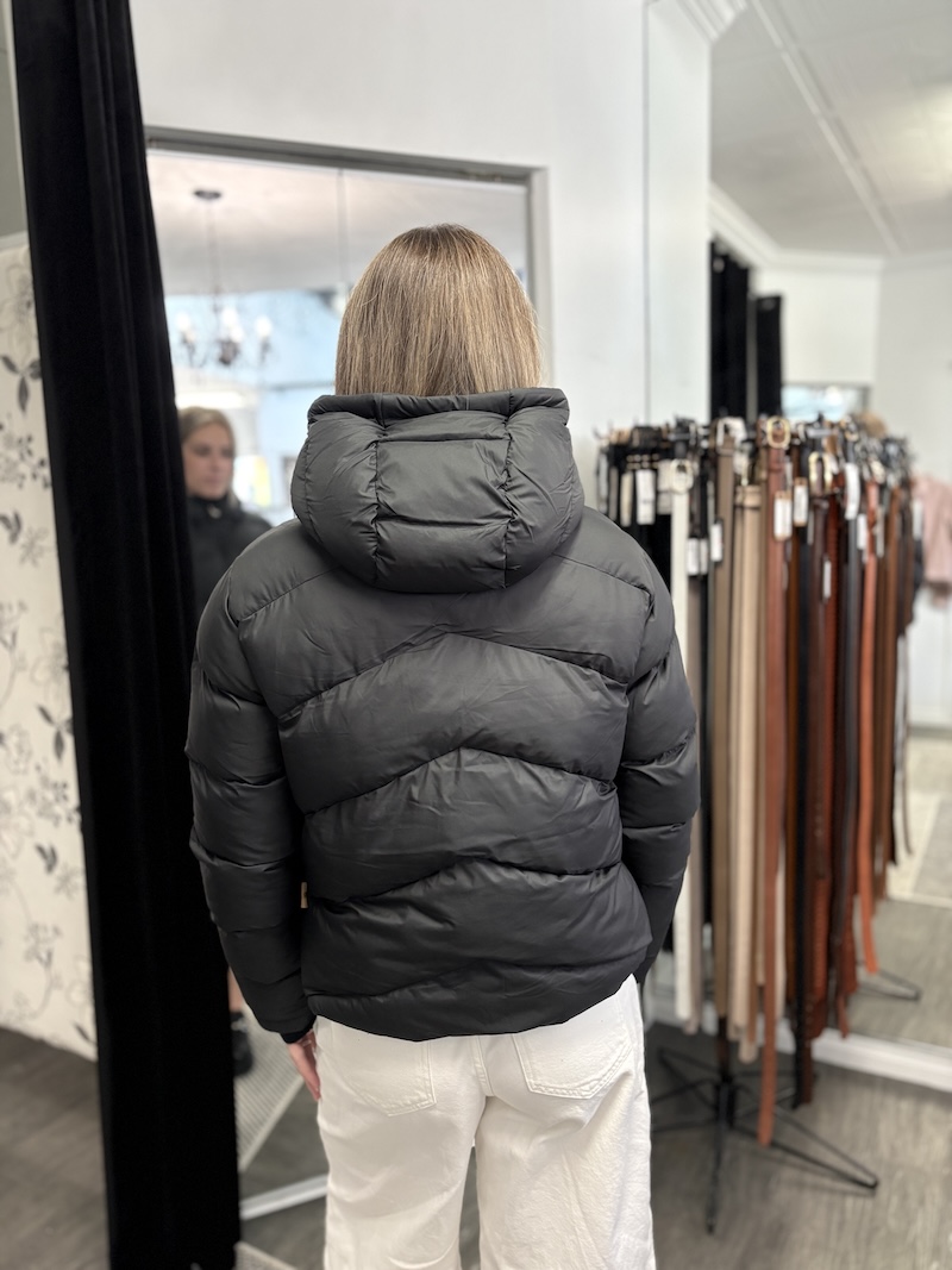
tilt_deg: -7.0
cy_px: 635
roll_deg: +2.2
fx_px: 954
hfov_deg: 53.1
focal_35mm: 26
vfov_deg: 67.3
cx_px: 476
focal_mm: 5.96
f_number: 1.6
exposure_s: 1/60
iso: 250
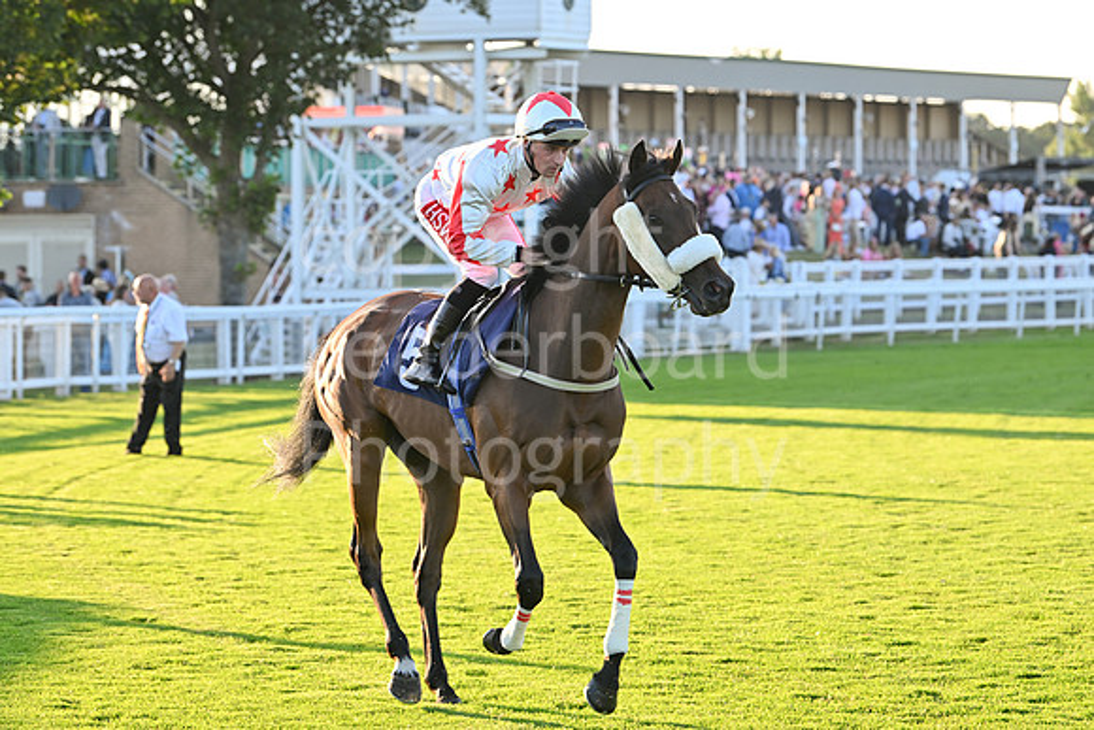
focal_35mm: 145
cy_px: 365
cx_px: 547
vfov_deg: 9.5
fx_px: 4407
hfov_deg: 14.2
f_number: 5.6
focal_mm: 145
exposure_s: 1/800
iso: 1000
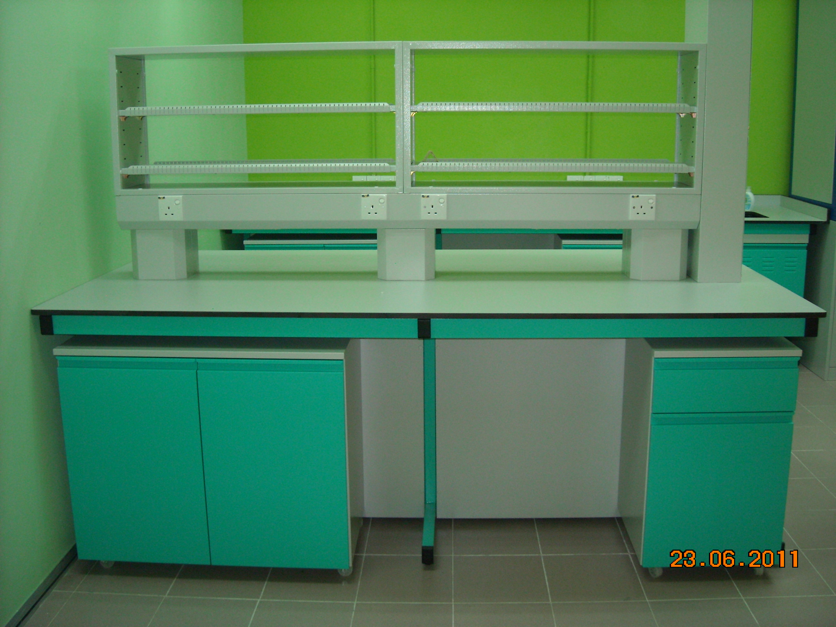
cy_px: 314
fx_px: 845
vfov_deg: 40.7
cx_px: 418
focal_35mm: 35
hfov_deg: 52.6
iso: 200
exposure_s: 1/60
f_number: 2.8
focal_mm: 5.7
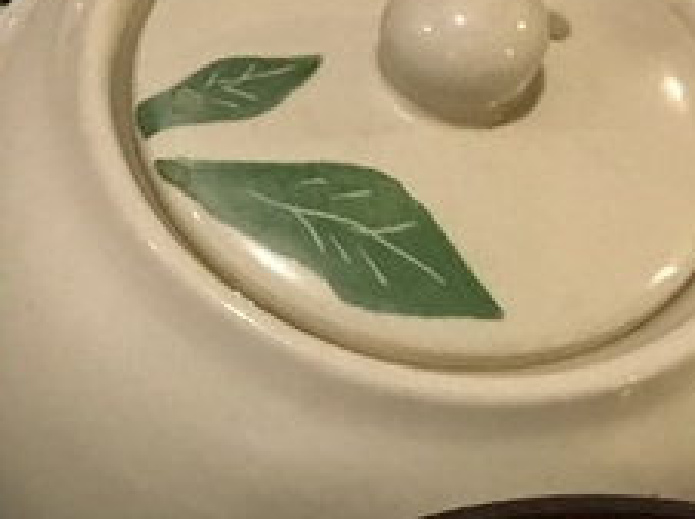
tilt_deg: -61.1
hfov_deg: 11.5
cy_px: 623
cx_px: -738
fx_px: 3089
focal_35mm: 154
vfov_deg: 9.5
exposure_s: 1/17
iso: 200
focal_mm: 4.15
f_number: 2.2
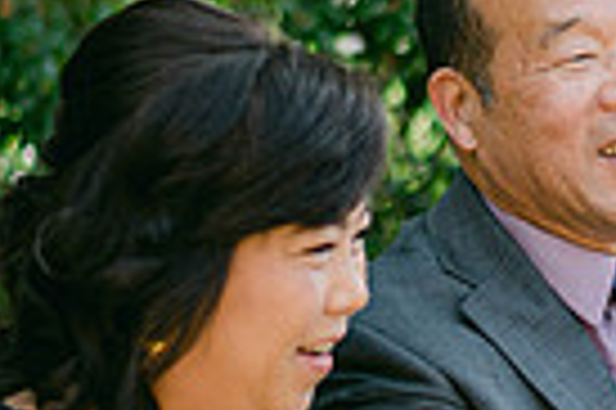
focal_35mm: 212
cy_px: 356
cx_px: 787
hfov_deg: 9.6
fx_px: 3623
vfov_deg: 6.5
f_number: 2
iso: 100
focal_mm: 50
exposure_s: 1/1600
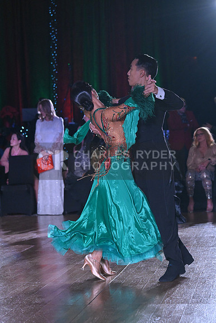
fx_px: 1079
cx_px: 108
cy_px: 162
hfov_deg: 11.4
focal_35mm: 120
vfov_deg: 17.1
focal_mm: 120
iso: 4000
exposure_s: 1/400
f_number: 5.6
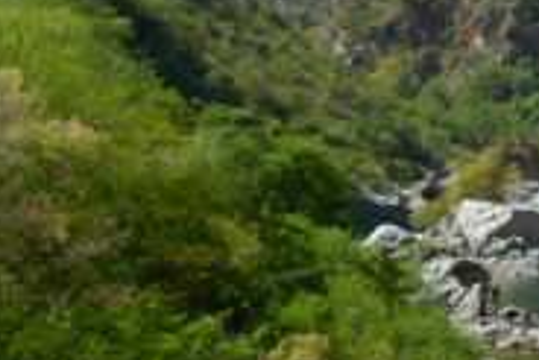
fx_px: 1873
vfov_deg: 10.8
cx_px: 445
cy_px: -69
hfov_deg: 16.2
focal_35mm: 125
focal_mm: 20
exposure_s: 1/250
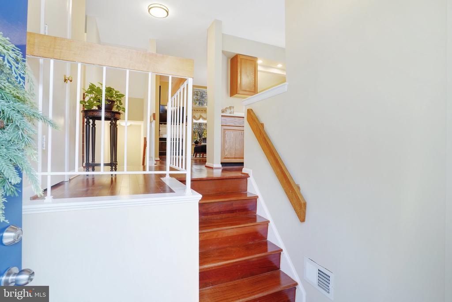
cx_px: 226
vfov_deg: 70.5
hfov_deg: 93.3
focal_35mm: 17
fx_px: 213
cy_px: 151
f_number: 8
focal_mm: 17
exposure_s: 1/20
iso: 1250
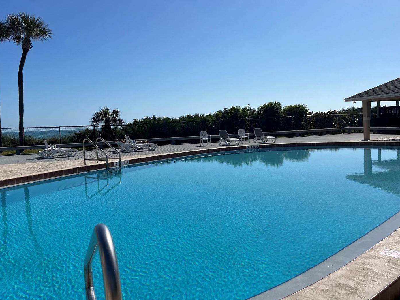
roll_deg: +2.4
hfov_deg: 59.8
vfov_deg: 46.8
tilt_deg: -1.4
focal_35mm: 30
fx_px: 347
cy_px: 139
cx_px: 174
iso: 50
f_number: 1.5
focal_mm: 5.7
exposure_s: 1/11364
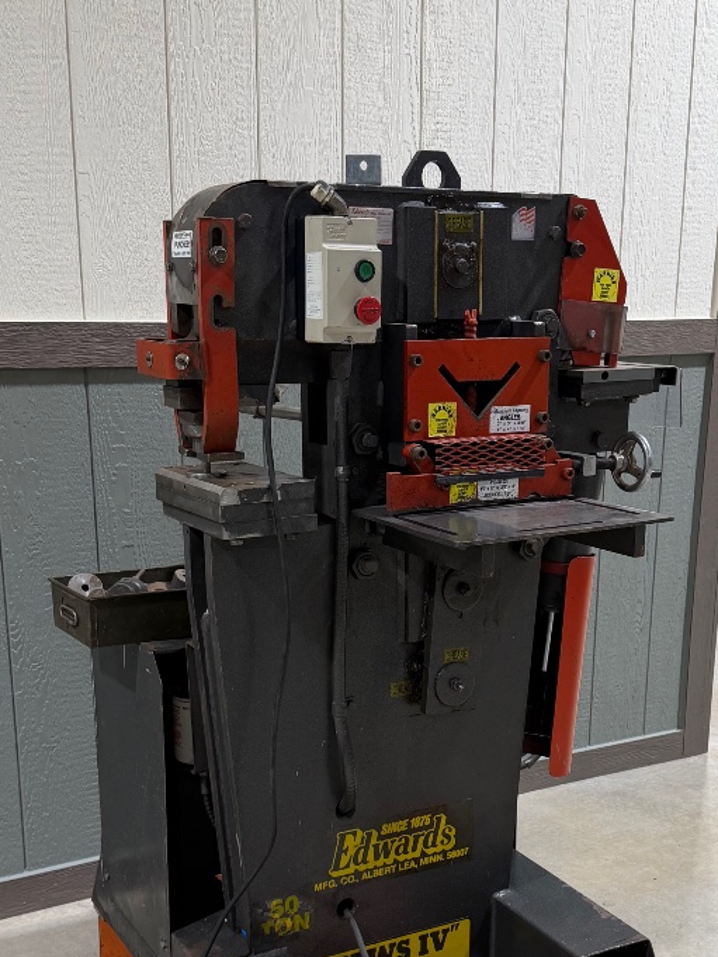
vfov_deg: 39.8
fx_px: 1299
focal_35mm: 47
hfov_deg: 30.9
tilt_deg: -16.7
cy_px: 656
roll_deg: -1.4
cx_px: 407
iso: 160
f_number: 1.78
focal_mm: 6.76
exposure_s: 1/120
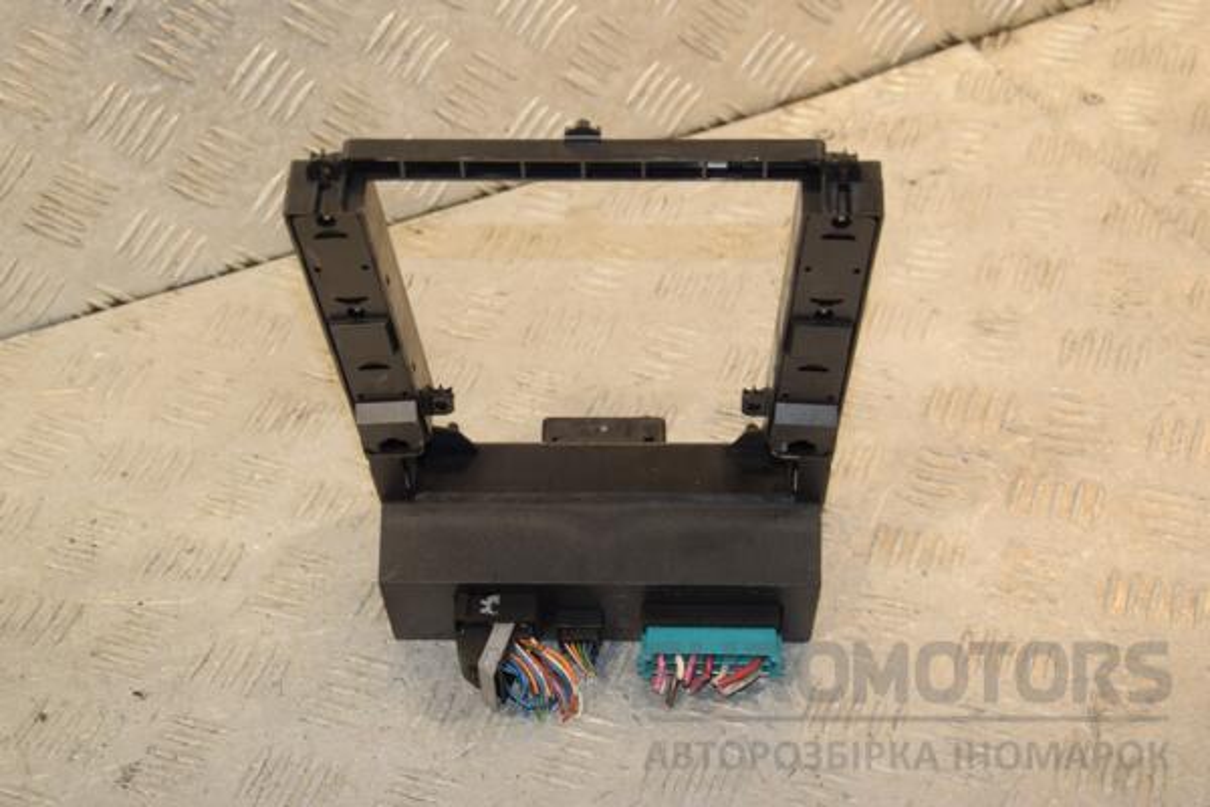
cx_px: 605
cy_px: 404
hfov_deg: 28.1
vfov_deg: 18.9
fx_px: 2420
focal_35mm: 72
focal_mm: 48
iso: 800
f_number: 7.1
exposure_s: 1/200
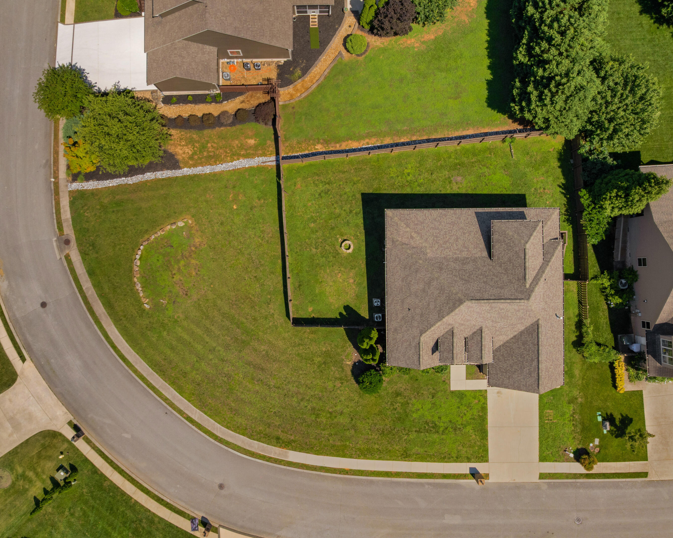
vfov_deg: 54.9
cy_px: 271
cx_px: 330
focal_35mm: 26
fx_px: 518
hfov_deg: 66.0
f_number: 8
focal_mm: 12.29
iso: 200
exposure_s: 1/500
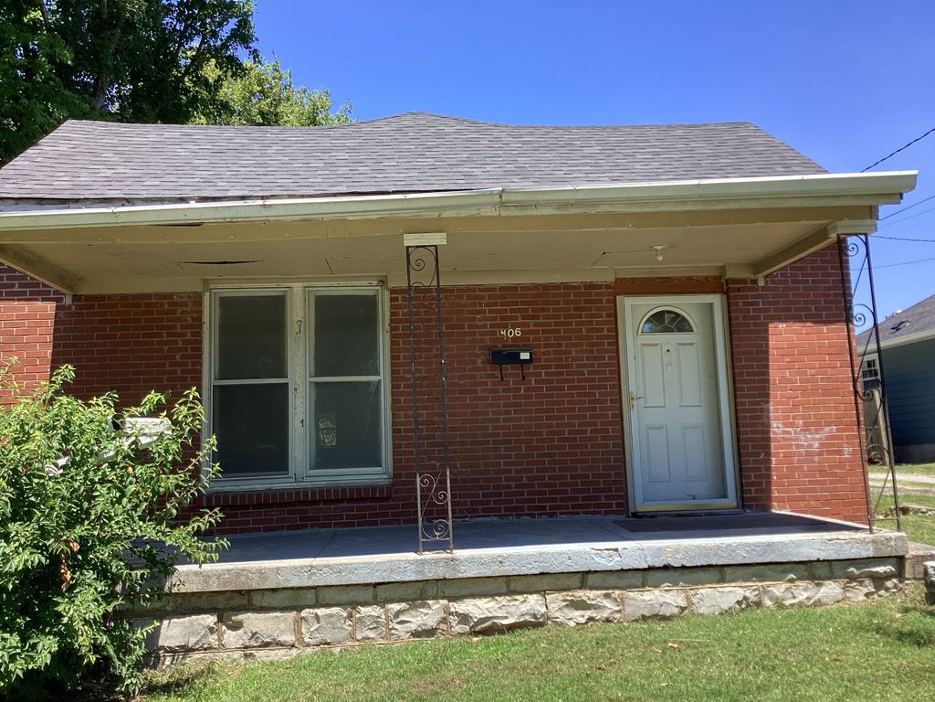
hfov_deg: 58.4
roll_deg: +3.1
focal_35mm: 31
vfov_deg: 45.4
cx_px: 468
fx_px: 837
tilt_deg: +5.0
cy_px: 351
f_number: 2.4
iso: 25
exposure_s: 1/473
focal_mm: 3.3
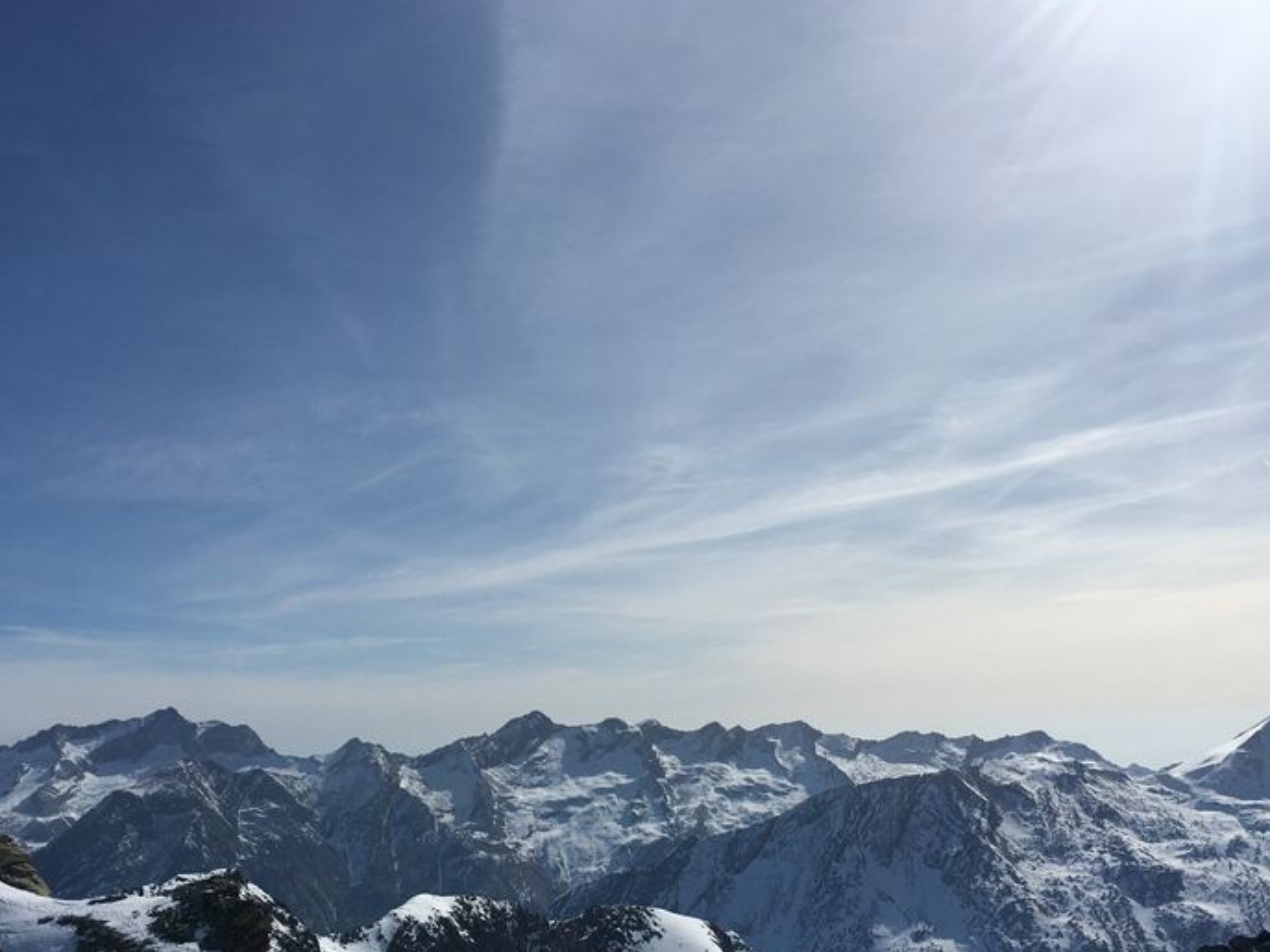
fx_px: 1394
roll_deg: +2.1
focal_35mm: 38
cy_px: 583
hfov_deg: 49.0
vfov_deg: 37.5
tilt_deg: +5.3
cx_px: 623
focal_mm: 4.15
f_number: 2.2
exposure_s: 1/6410
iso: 25
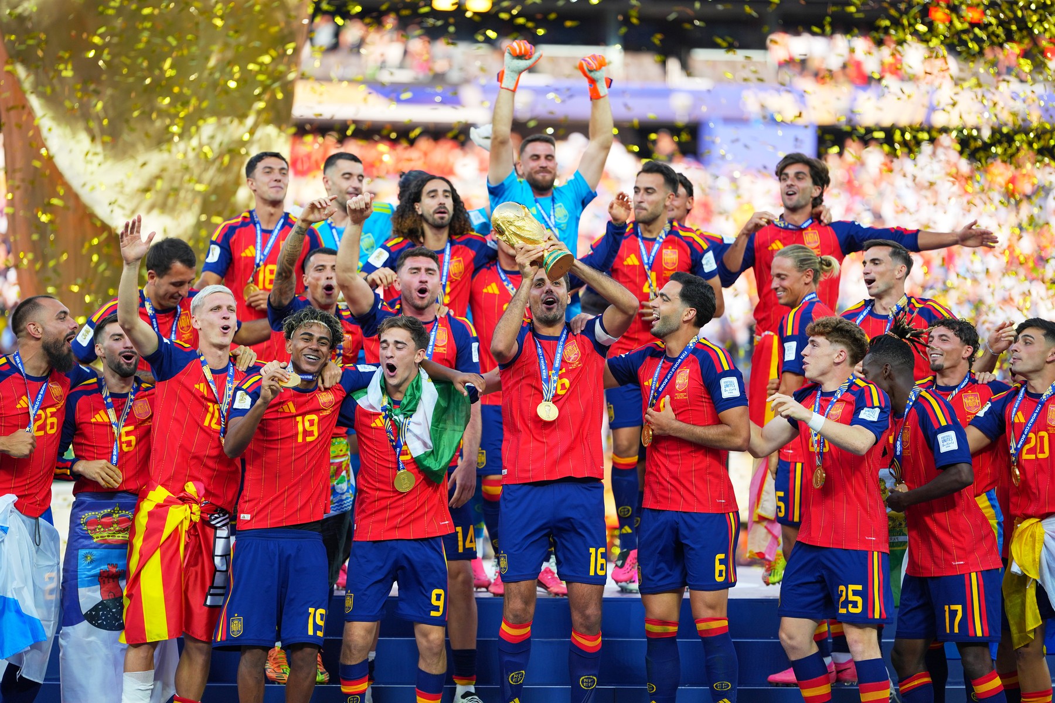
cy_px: 352
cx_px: 528
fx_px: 4015
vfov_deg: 10.0
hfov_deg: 15.0
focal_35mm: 137
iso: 320
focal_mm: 137
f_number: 2
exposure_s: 1/3200
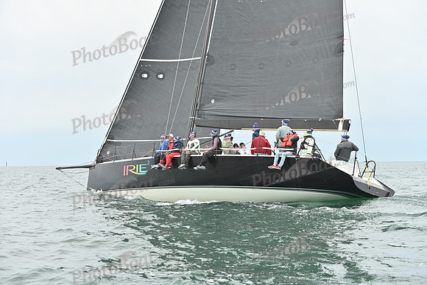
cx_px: 214
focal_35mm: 70
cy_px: 142
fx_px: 830
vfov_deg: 19.5
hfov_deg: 28.8
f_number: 5
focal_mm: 70
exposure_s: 1/1250
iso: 320
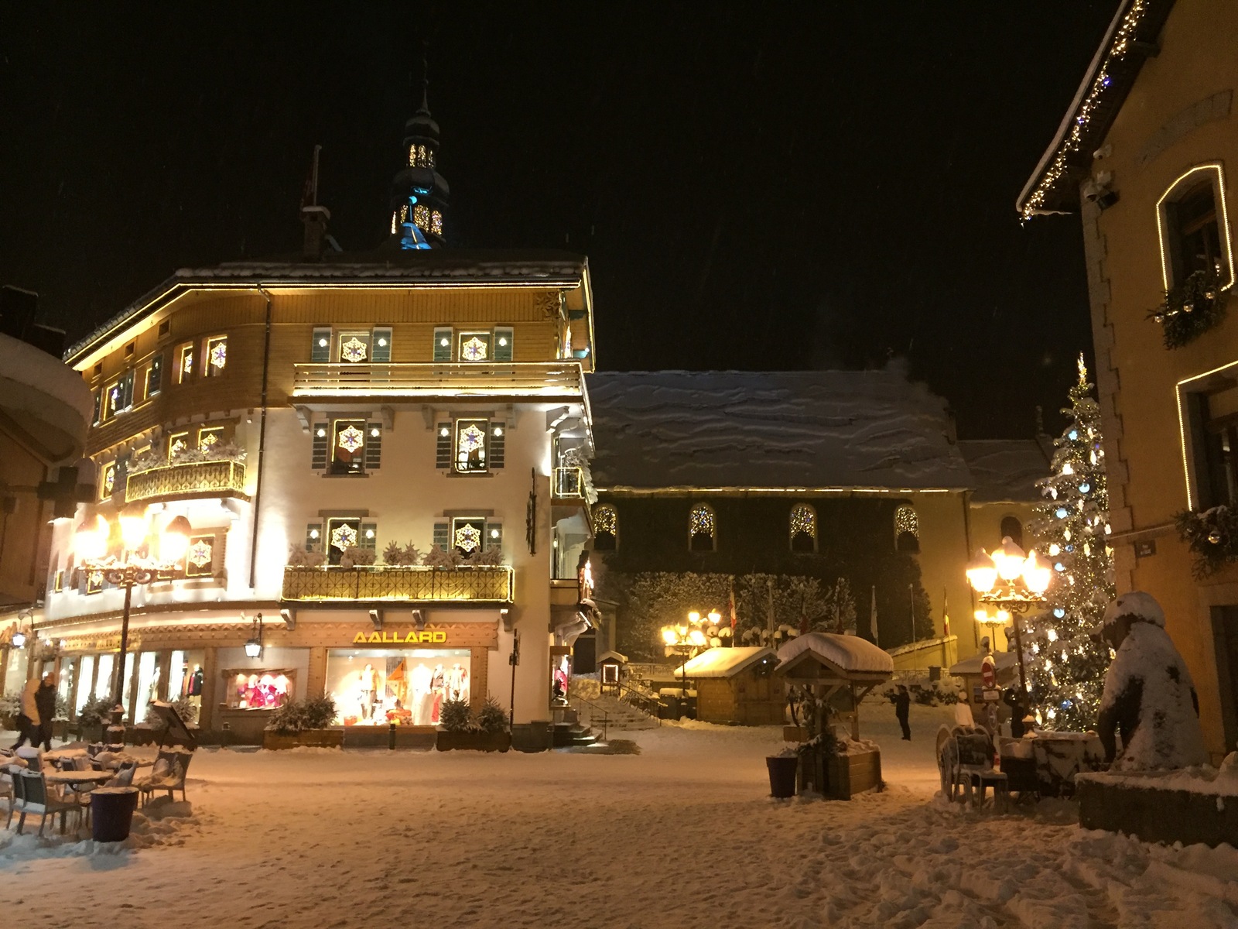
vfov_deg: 48.2
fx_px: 1037
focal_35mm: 29
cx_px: 619
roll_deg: +0.2
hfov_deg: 61.7
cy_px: 464
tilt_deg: +13.8
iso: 250
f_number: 2.2
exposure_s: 1/33
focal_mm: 4.15
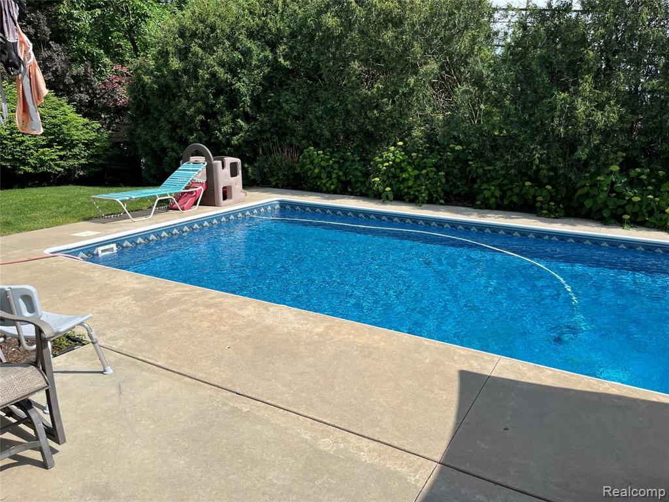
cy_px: 251
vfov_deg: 53.1
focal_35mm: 26
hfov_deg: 67.3
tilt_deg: -15.0
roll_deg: -0.8
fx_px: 502
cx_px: 334
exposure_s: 1/3745
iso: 50
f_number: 1.6
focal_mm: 5.1
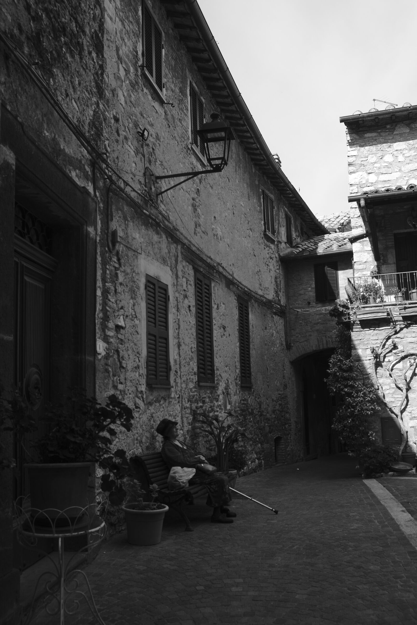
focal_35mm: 33
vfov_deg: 57.2
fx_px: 573
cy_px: 312
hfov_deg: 40.0
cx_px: 208
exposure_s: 1/200
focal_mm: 22.3
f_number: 8
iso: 160
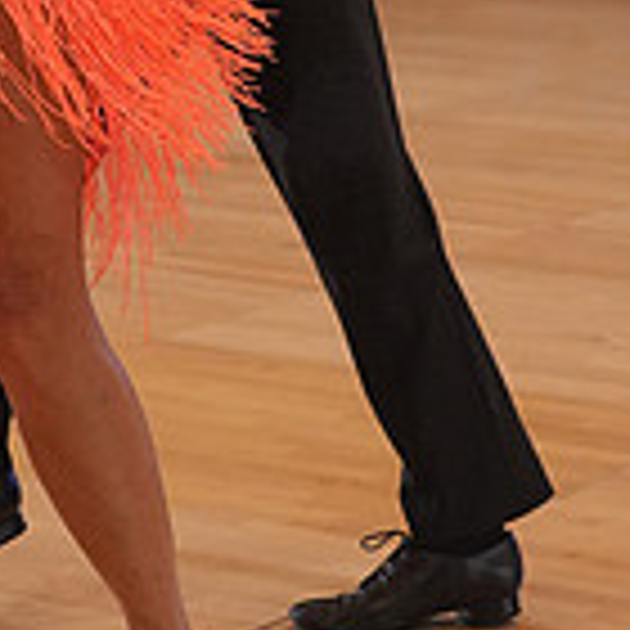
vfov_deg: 9.7
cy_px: -189
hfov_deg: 9.9
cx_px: 43
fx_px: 3624
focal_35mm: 176
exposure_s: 1/500
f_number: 3.5
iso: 2500
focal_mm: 50
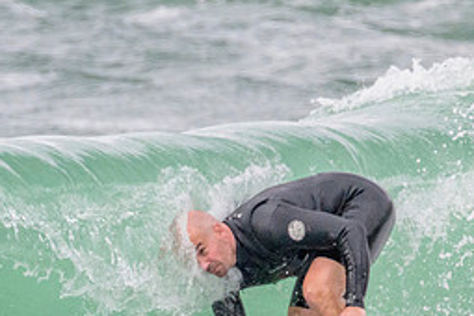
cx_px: 103
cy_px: 325
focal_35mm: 2472
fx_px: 32545
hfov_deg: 0.8
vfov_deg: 0.6
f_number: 11
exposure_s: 1/2000
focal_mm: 800
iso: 2500
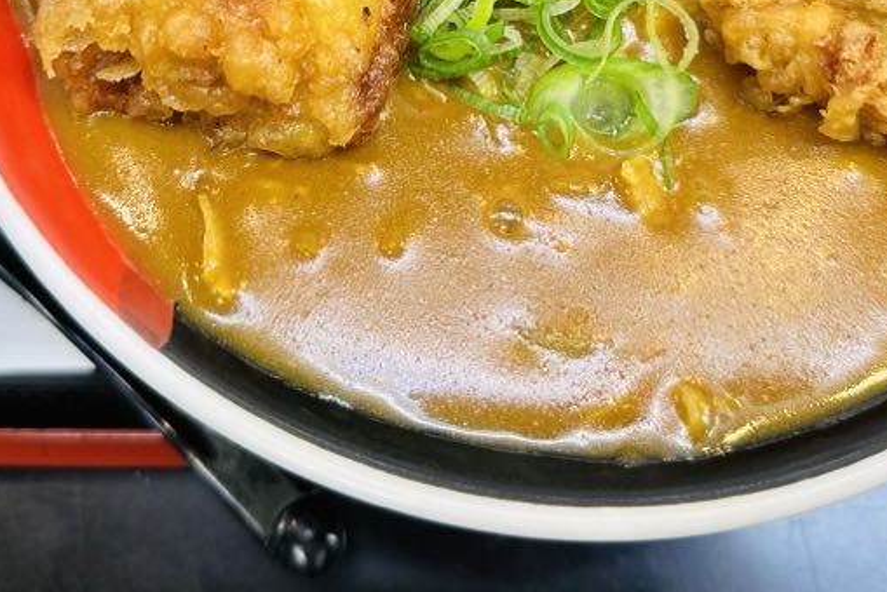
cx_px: 390
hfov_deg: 40.3
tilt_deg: -65.8
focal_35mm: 49
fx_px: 1208
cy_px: -37
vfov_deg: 25.8
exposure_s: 1/120
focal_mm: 6.86
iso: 160
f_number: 1.78
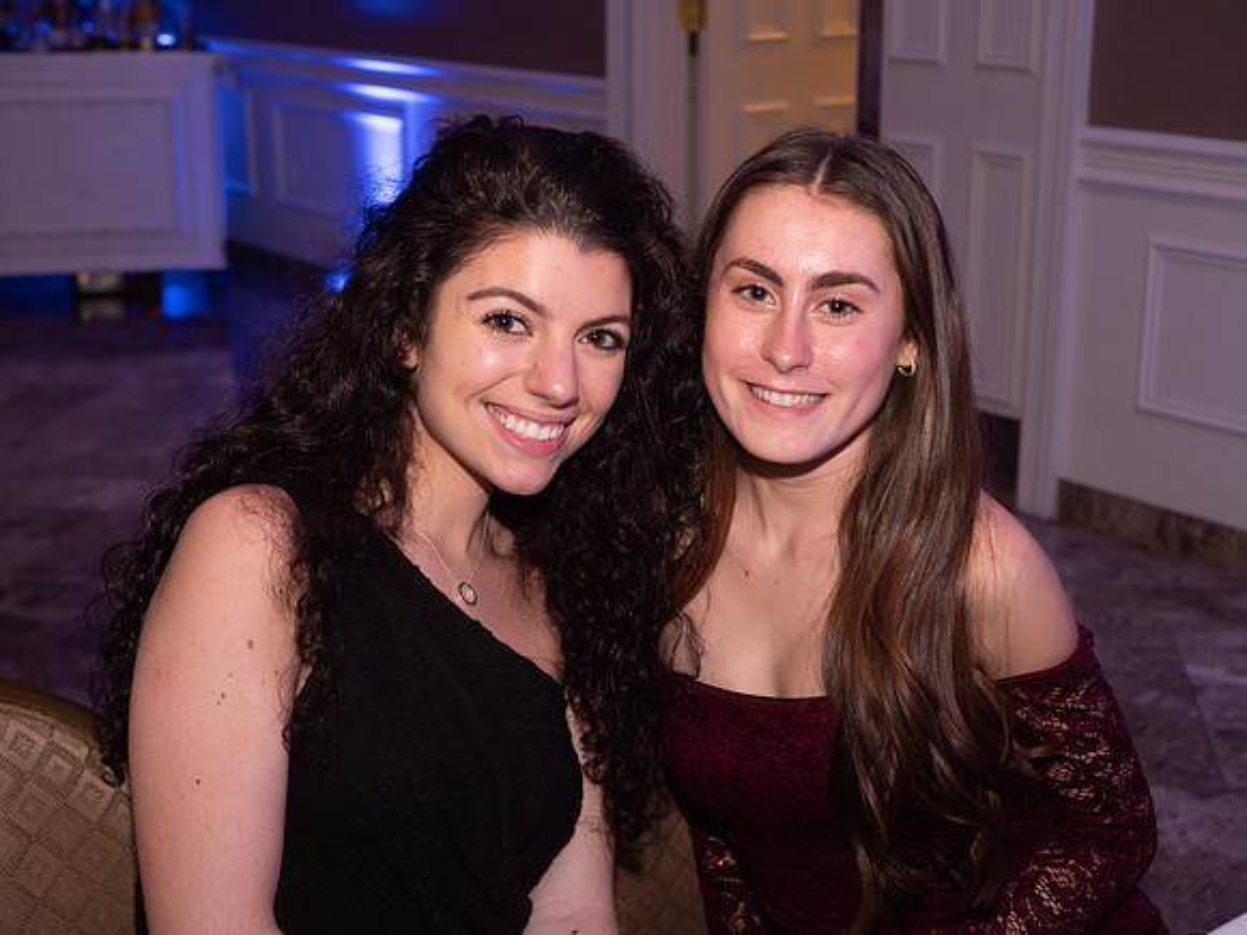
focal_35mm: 50
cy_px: 468
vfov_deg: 29.1
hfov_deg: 38.2
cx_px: 624
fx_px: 1801
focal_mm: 25
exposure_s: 1/80
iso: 640
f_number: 3.2
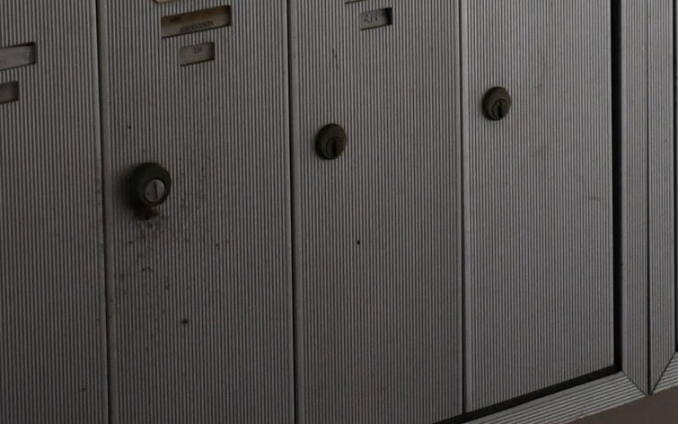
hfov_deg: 12.8
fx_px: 2994
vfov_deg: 7.9
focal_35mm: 162
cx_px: 682
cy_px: -269
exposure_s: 1/200
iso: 800
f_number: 4
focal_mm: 27
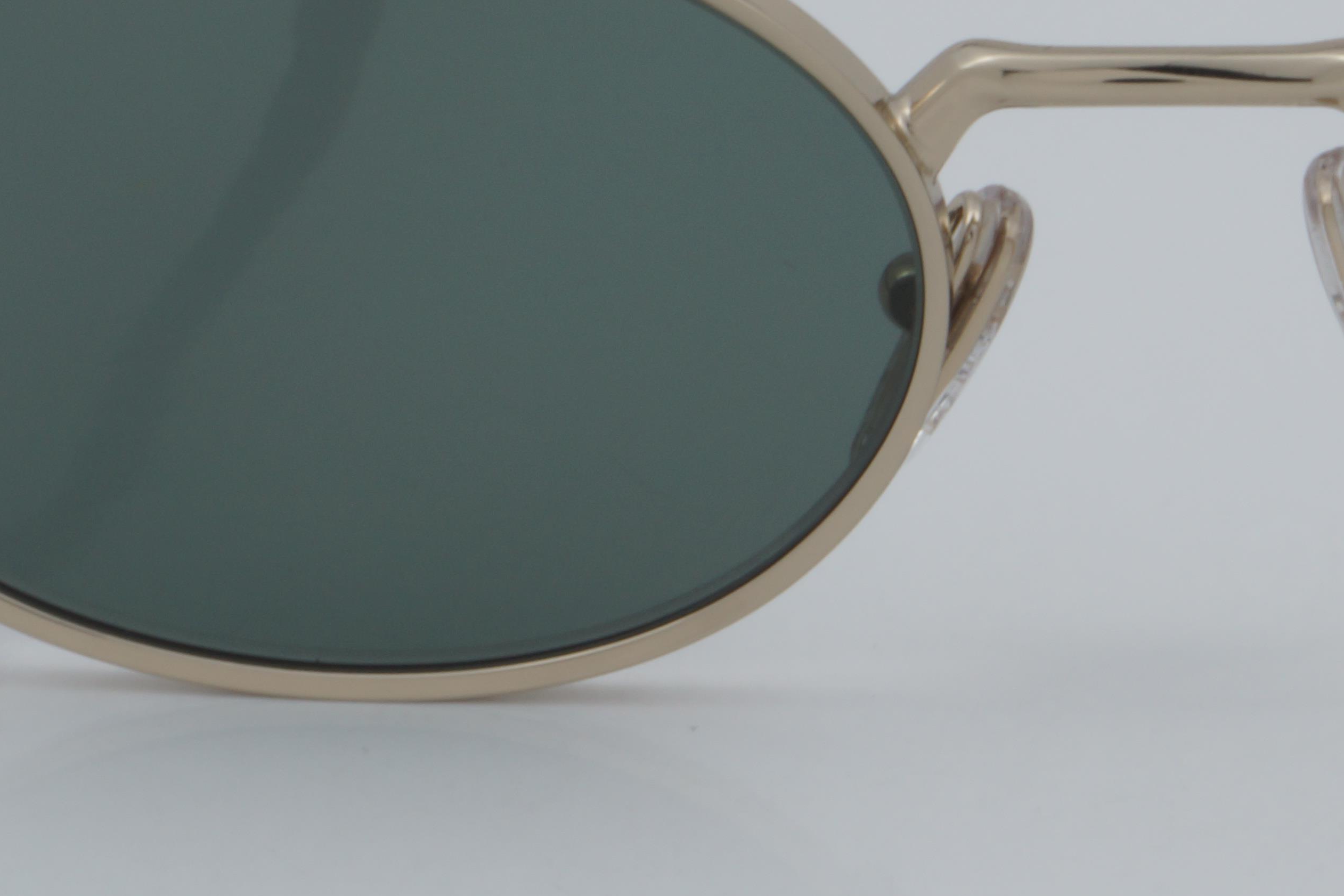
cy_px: 178
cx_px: 1145
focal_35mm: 196
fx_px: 7324
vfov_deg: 7.0
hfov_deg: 10.4
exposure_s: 1/4
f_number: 32
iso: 100
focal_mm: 55
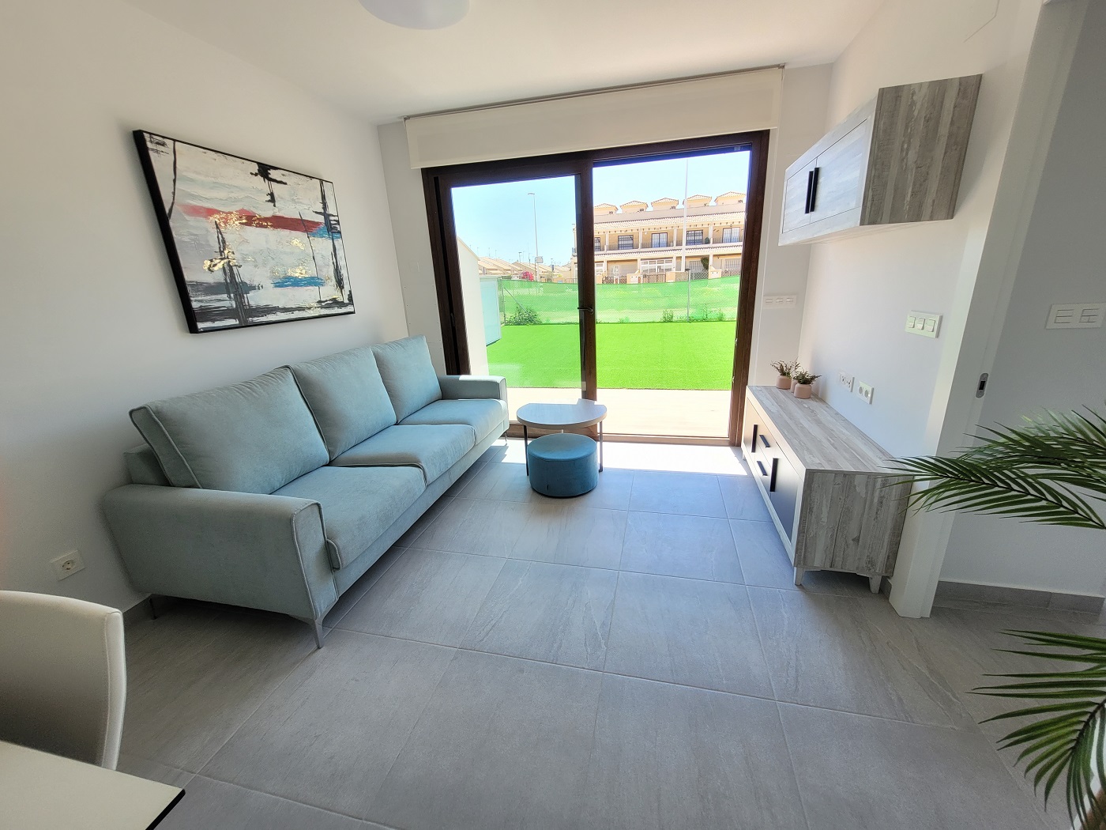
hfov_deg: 106.2
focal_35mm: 13
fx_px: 415
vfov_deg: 89.9
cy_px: 415
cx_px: 553
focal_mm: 1.74
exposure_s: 1/176
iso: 40
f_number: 2.2
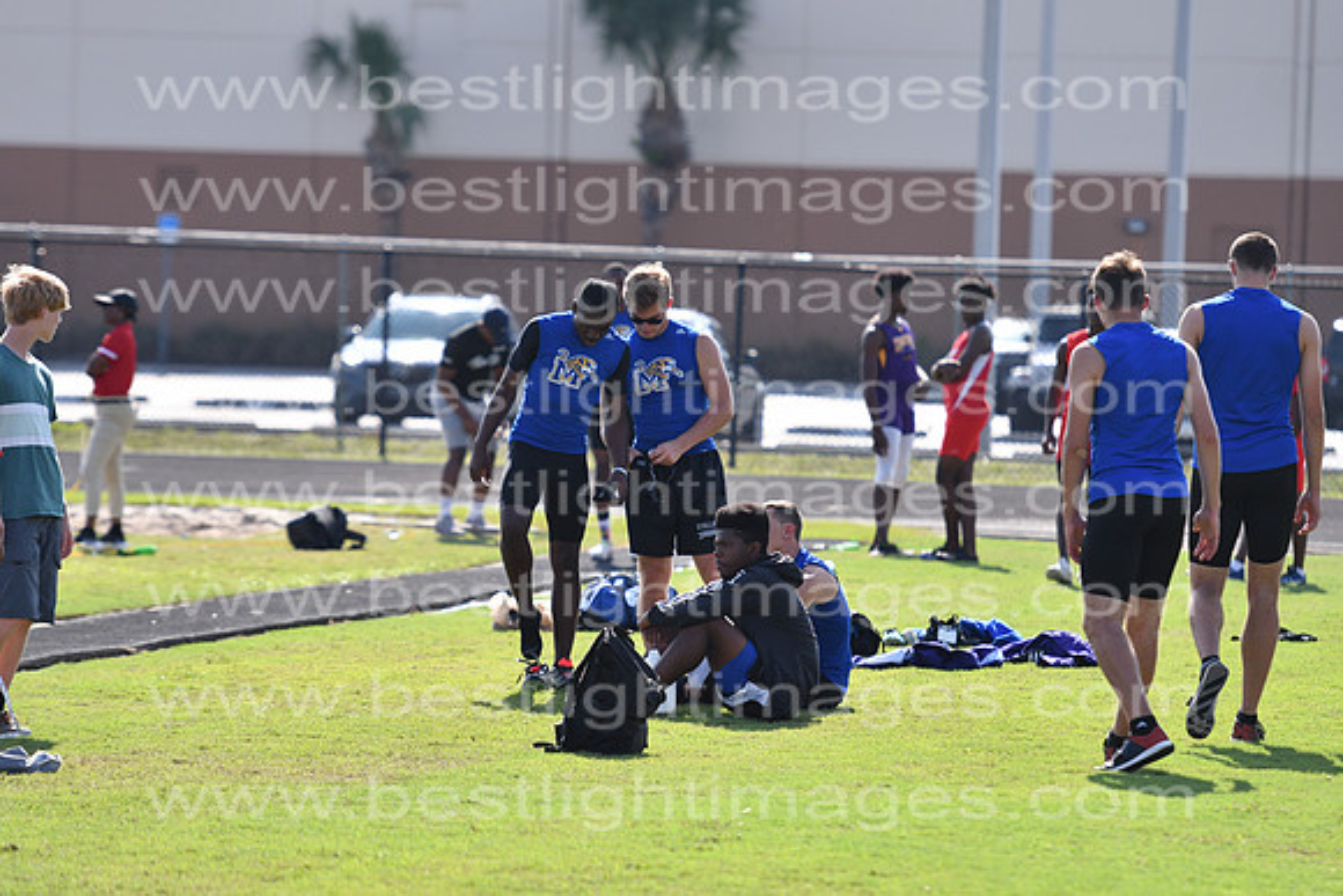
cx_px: 672
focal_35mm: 248
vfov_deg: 5.6
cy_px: 448
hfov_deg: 8.3
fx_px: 9235
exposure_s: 1/1600
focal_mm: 165
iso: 200
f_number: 4
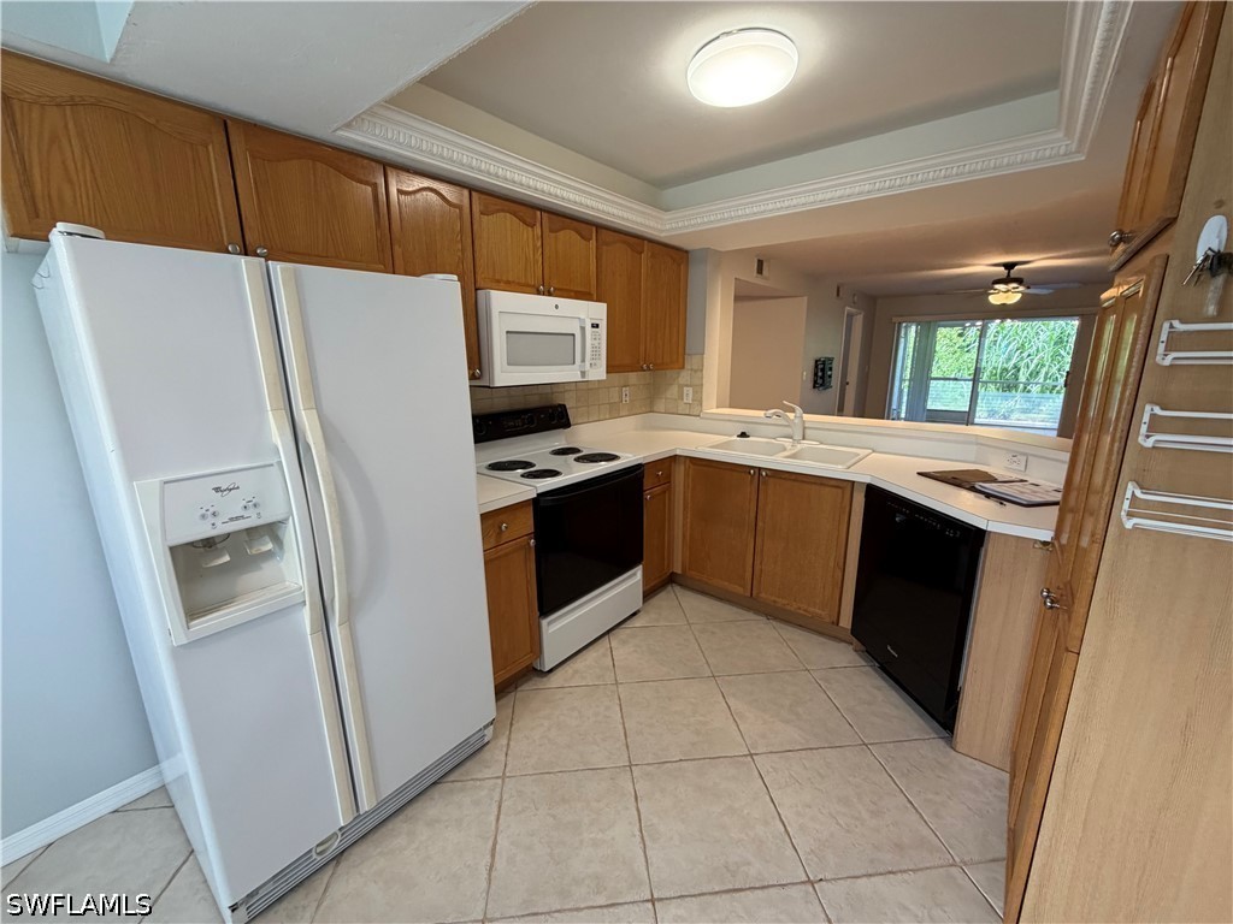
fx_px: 499
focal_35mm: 14
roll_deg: +1.8
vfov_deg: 85.7
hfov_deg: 102.1
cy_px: 462
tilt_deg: -10.4
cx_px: 616
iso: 250
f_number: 2.2
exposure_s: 1/120
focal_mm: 2.22
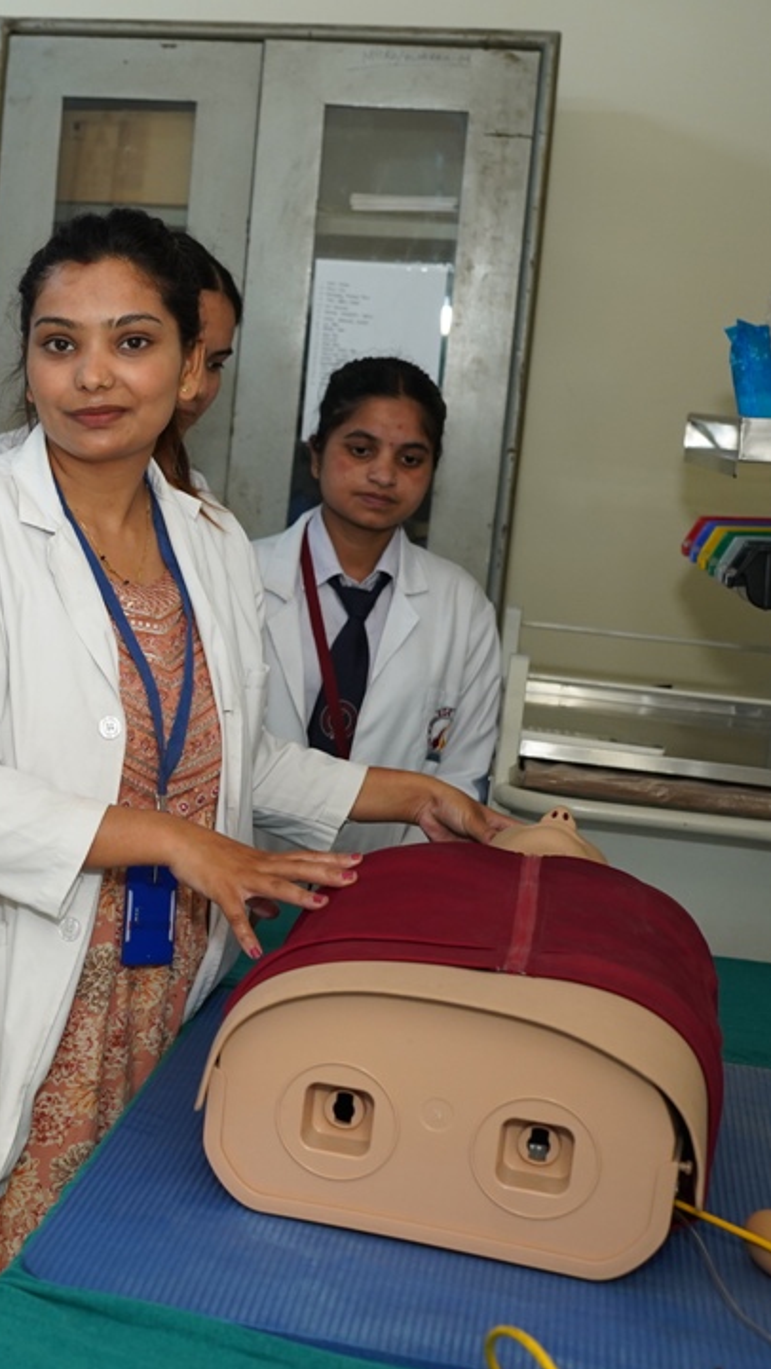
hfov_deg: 18.4
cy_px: 630
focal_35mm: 61
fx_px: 2215
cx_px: -218
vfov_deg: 34.3
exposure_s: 1/125
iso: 1250
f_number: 3.5
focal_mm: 35
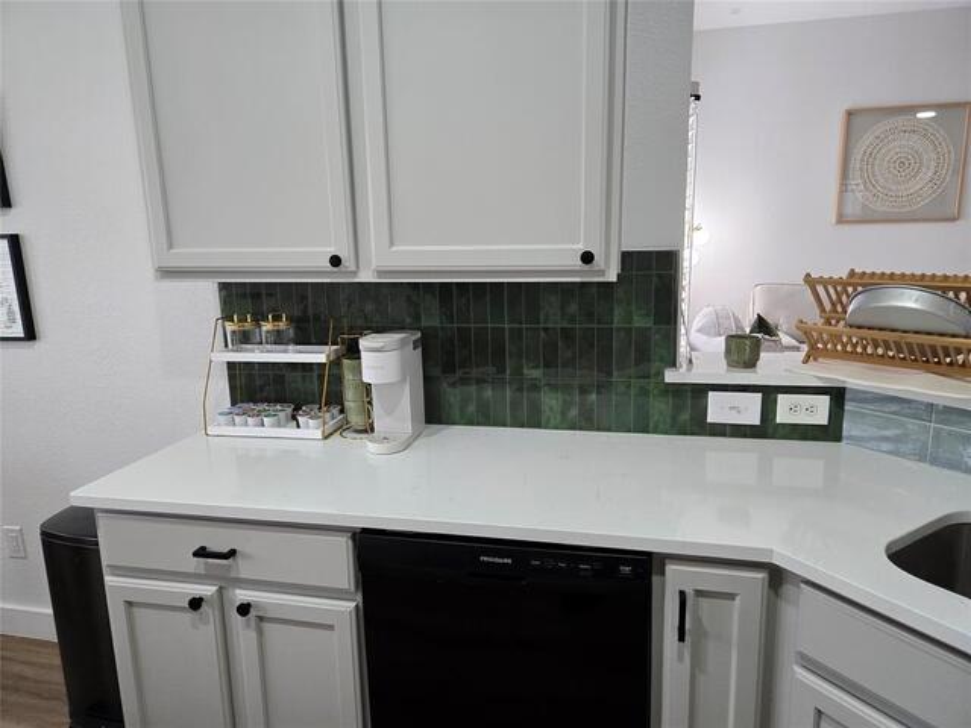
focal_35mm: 23
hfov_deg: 73.9
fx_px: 645
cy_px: 364
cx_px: 486
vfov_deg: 58.9
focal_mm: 5.4
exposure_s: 1/120
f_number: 1.8
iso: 400
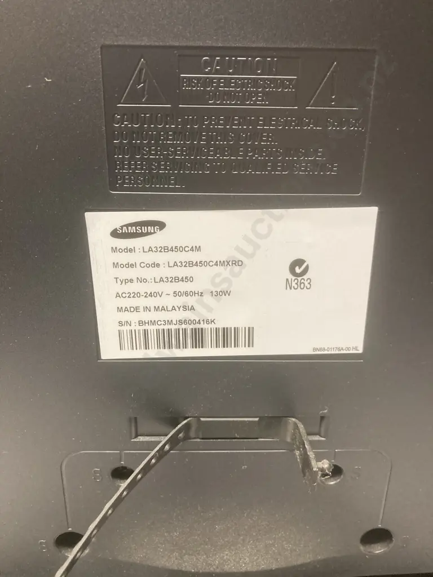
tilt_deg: -19.3
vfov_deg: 63.4
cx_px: 216
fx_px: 467
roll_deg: -0.8
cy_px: 288
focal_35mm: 28
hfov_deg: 49.7
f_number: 1.8
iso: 250
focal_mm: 3.99
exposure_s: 1/50
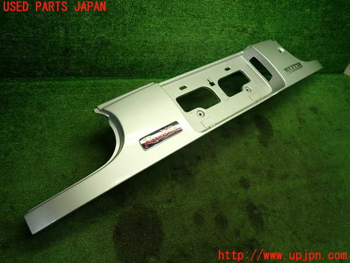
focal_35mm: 25
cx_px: 175
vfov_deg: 54.9
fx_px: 253
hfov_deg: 69.4
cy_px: 132
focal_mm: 4.5
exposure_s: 1/60
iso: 125
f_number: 2
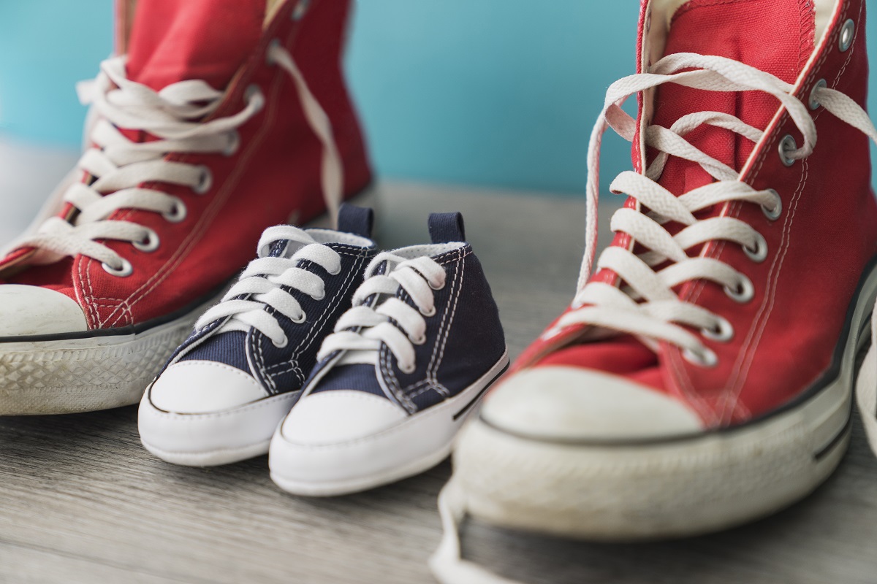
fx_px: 1705
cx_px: 438
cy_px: 292
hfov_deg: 28.8
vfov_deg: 19.5
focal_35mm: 70
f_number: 2.8
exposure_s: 1/160
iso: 320
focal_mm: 70
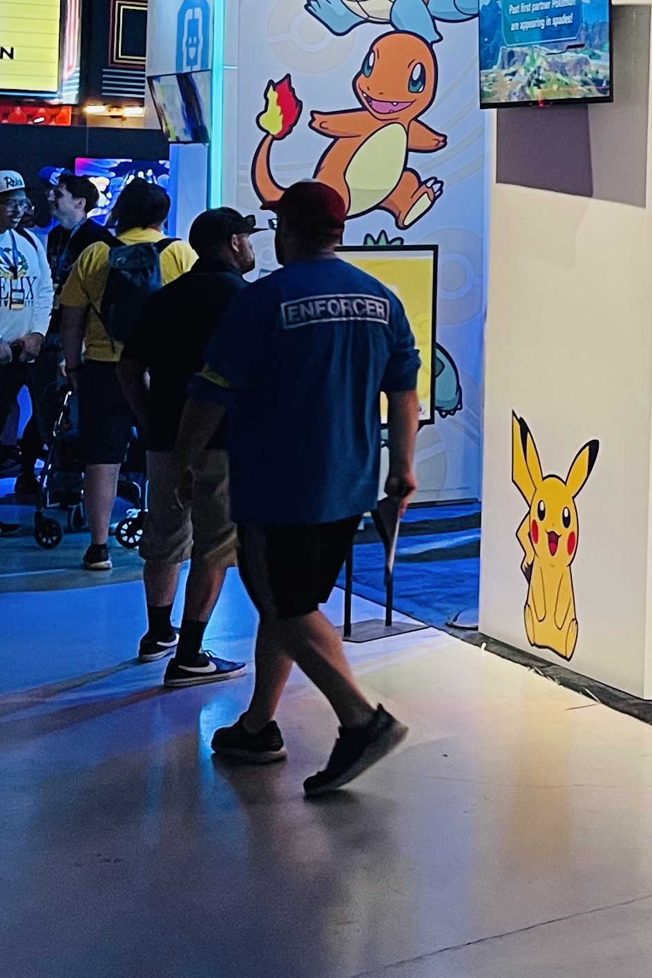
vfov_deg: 25.6
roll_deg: -0.8
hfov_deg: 15.1
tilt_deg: +1.9
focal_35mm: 77
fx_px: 2092
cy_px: 133
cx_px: 1205
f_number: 1.6
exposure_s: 1/86
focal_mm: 5.1
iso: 125
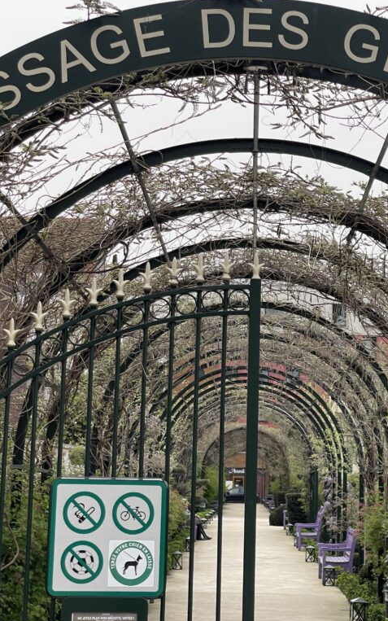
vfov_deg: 22.8
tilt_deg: +7.1
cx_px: 272
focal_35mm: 91
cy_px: 311
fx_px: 1539
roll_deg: -1.1
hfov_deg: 14.3
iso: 20
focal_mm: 7.5
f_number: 2.2
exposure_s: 1/1064
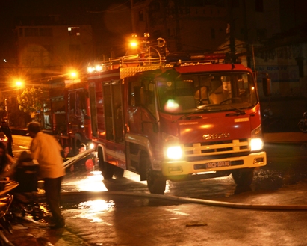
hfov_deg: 23.3
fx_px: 745
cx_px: 173
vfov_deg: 18.7
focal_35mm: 82
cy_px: 123
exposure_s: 1/5
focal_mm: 48
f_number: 5.6
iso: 640
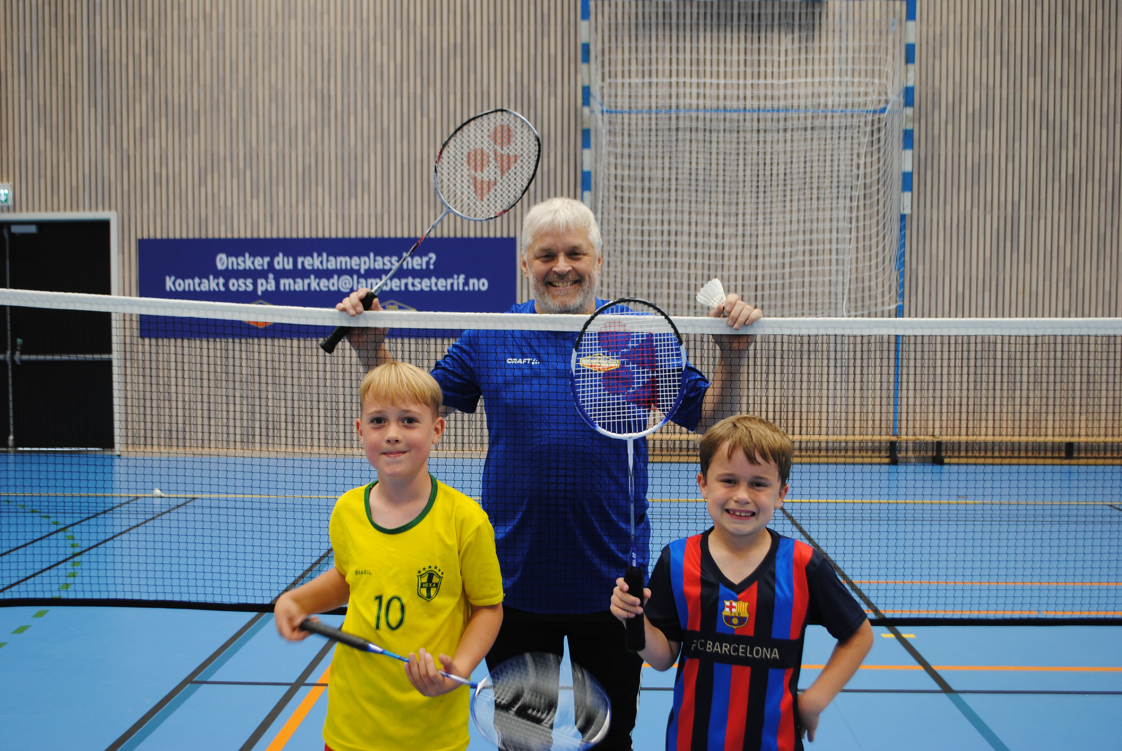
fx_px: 1217
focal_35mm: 39
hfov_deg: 49.5
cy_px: 376
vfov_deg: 34.3
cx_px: 561
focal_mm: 26
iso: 320
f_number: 4.2
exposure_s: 1/30
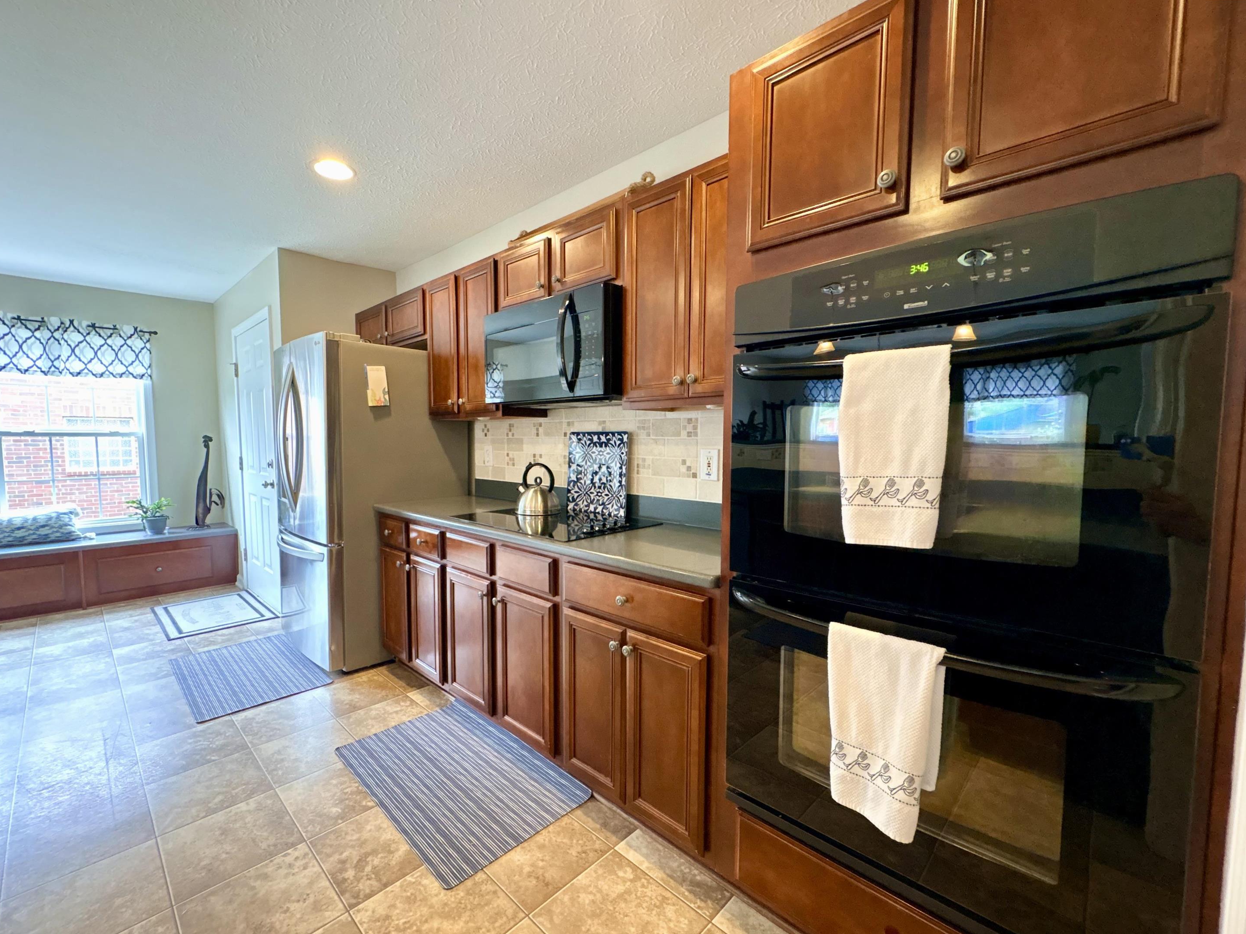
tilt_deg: -2.5
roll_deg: +0.7
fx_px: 540
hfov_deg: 98.0
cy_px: 476
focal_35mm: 15
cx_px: 580
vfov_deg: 81.7
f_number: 2.2
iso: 640
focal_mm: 2.22
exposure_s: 1/60
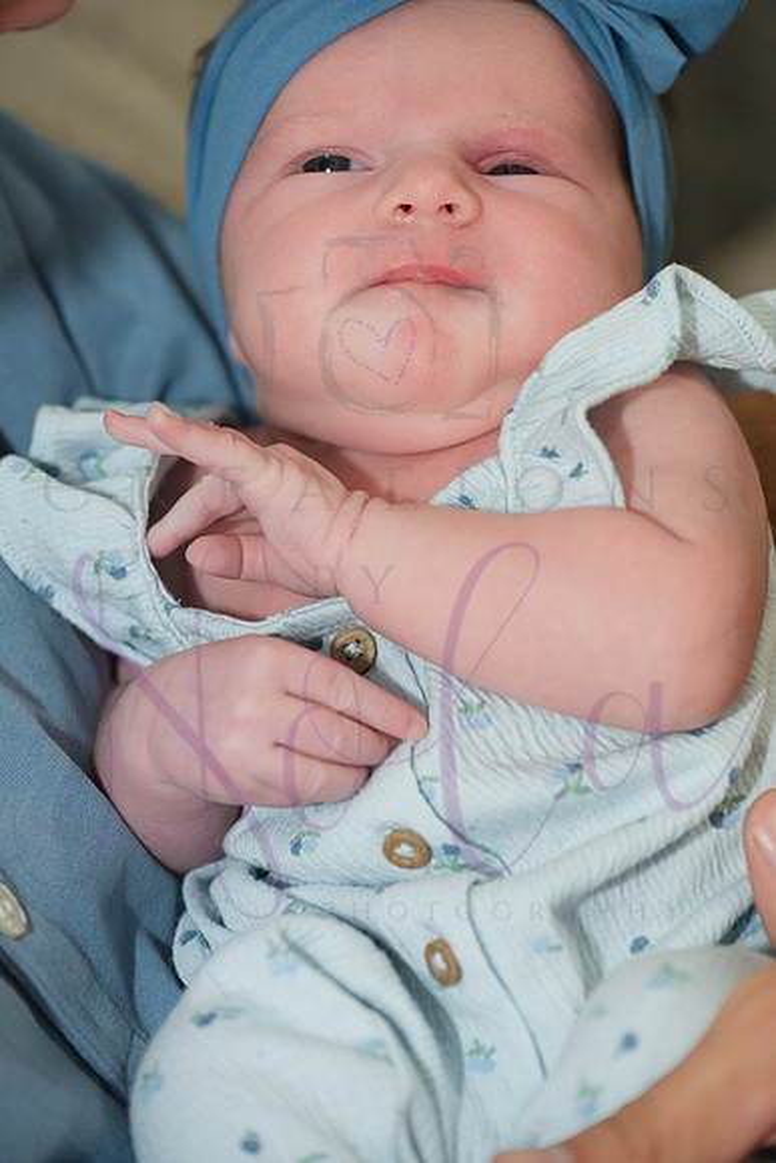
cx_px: 388
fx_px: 3554
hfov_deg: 12.5
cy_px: 582
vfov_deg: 18.6
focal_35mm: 110
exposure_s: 1/200
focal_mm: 110
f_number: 4.5
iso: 800
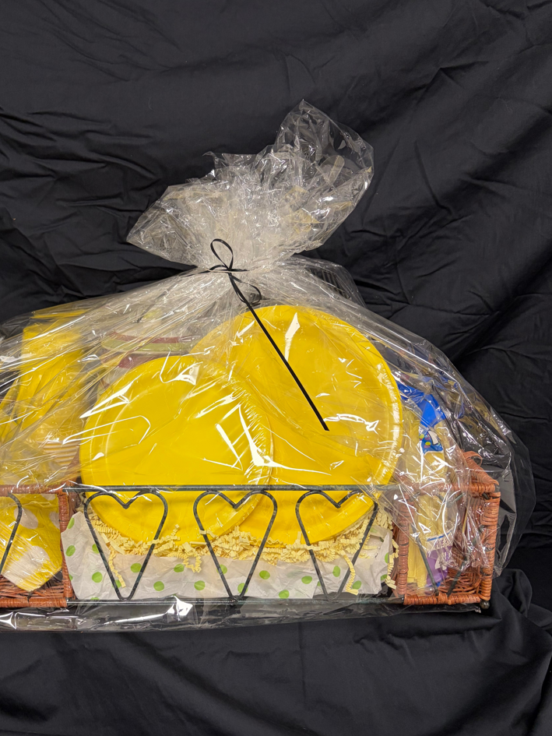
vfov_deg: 55.3
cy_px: 360
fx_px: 701
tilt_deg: -13.0
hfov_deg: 42.7
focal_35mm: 33
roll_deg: +0.4
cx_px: 212
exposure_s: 1/60
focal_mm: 5.96
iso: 160
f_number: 1.6
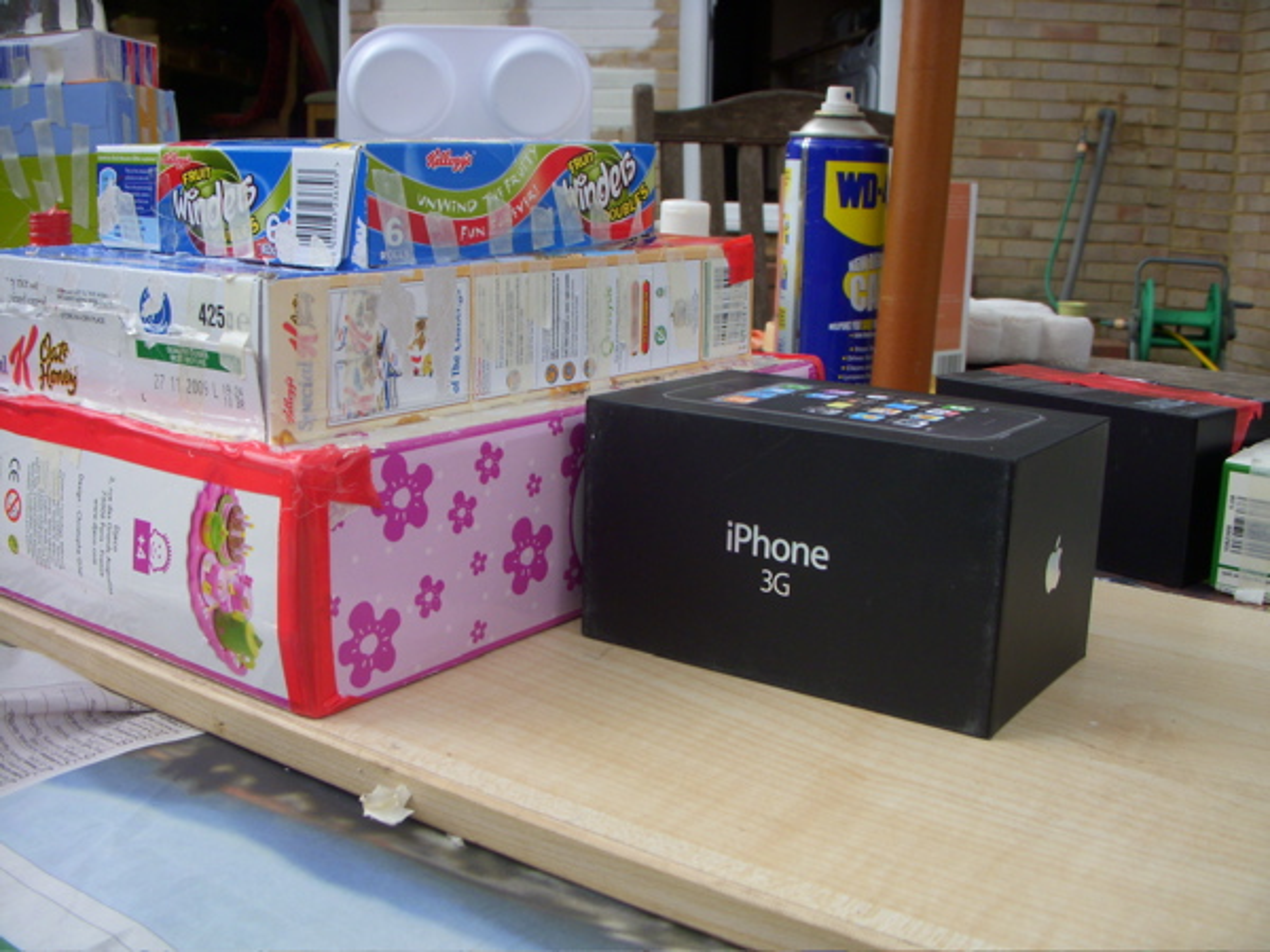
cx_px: 635
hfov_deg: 49.0
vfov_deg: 37.7
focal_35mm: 38
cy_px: 476
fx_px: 1394
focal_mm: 6.3
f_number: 3.3
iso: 100
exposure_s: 1/320
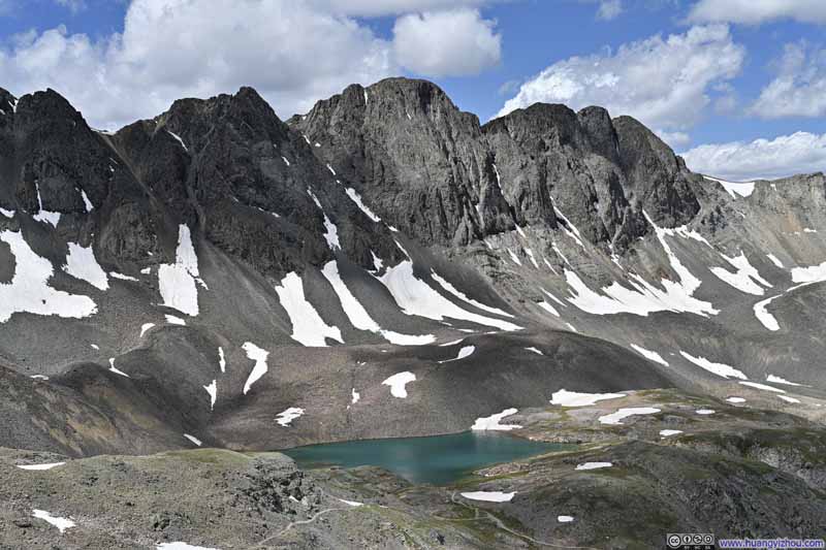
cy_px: 275
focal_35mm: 50
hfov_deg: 39.6
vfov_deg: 27.0
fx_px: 1147
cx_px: 413
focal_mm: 50
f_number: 5.6
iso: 64
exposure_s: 1/800
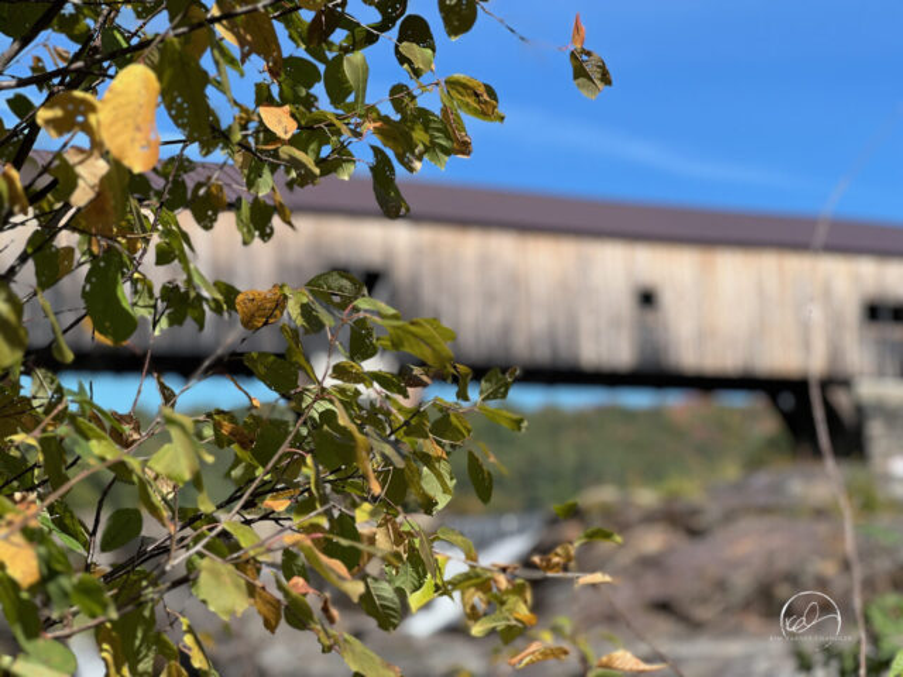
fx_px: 2009
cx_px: 452
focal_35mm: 77
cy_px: 338
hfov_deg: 25.3
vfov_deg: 19.1
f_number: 2.8
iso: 32
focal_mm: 9
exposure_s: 1/377
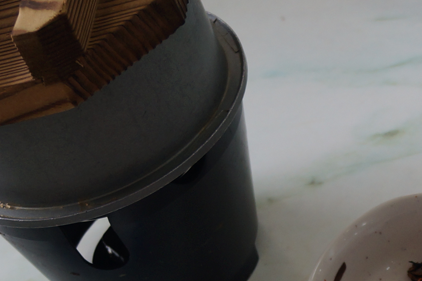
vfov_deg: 10.0
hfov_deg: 15.2
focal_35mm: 132
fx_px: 1545
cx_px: 431
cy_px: 424
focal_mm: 24
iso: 160
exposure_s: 1/60
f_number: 4
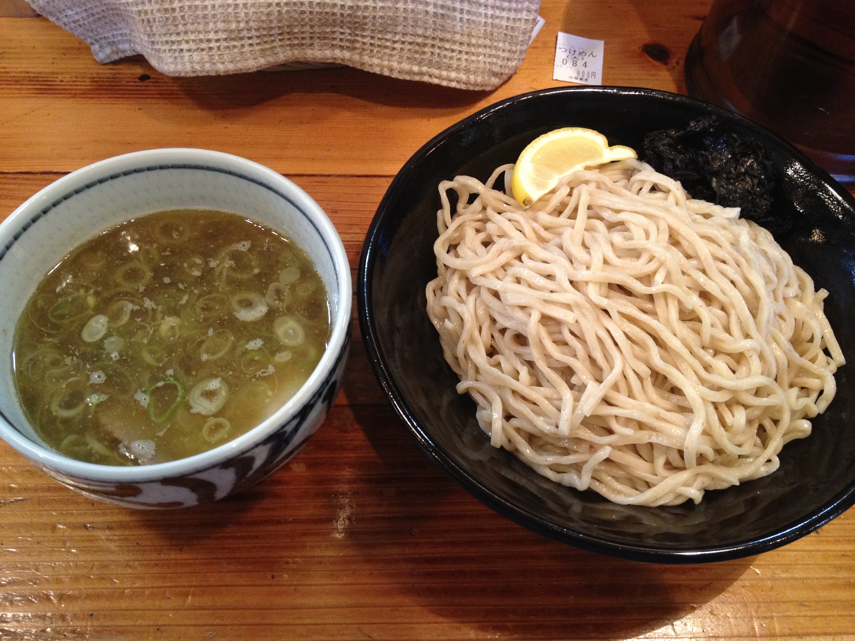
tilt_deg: -59.4
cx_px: 428
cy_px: 320
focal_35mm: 35
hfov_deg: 52.6
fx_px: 864
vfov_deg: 40.7
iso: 200
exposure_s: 1/20
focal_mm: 4.28
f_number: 2.4
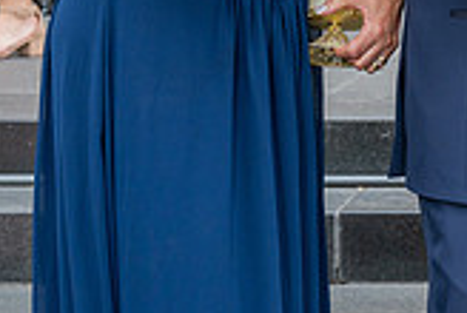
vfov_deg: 7.9
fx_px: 2248
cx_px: 729
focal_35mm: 173
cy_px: -104
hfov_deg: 11.3
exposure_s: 1/200
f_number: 5.6
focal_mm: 49
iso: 200
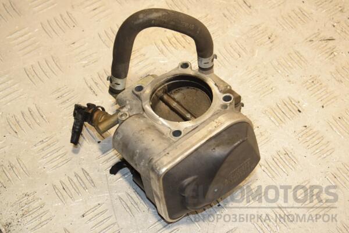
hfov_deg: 29.9
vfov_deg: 20.2
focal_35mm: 68
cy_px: 116
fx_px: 654
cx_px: 174
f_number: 7.1
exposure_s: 1/200
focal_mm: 45
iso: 800
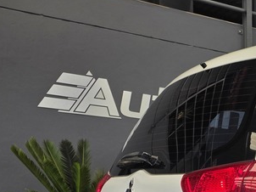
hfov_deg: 20.8
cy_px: 264
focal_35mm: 78
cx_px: 396
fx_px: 576
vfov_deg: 17.5
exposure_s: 1/359
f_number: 1.7
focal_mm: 6.25
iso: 25
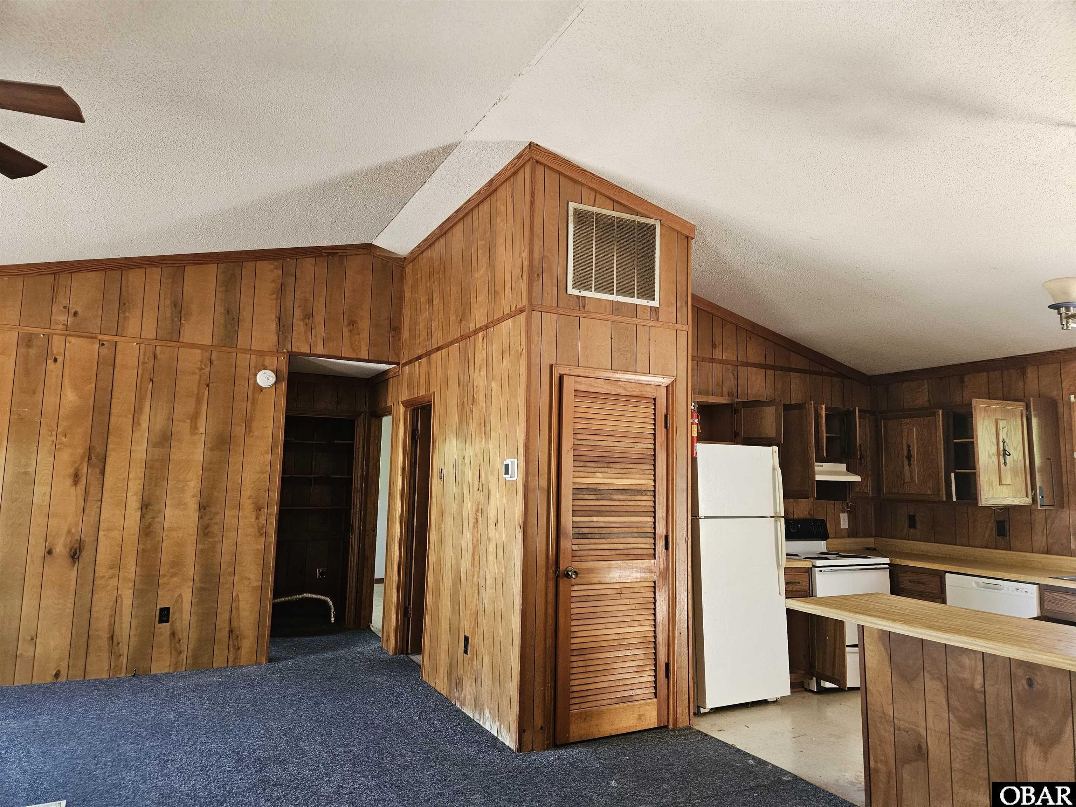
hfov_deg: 73.9
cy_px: 404
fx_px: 715
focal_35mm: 23
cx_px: 538
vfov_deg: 58.9
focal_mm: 5.4
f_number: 1.8
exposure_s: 1/120
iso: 400
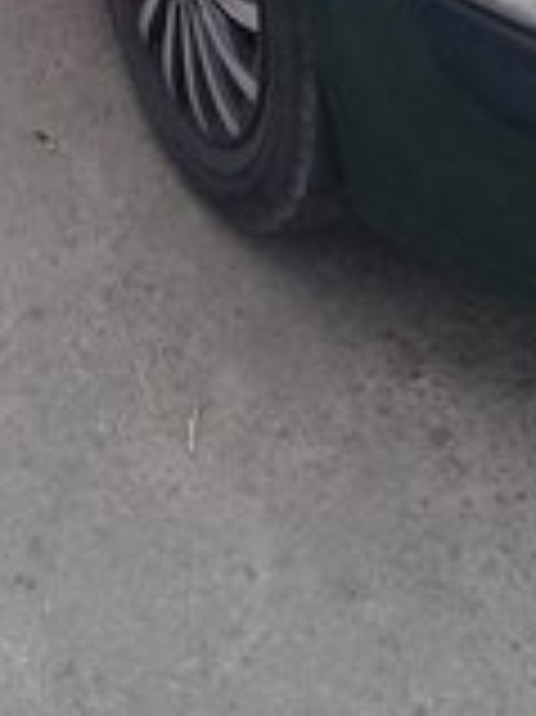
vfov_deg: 17.9
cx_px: 144
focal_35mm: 97
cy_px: -383
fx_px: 2005
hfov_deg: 15.2
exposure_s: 1/185
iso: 50
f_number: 2.2
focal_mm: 3.3
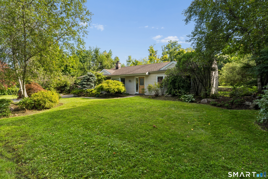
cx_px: 134
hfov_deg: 90.3
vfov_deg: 67.7
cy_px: 90
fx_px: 133
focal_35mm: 18
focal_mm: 17.9
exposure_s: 1/5
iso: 100
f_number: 22
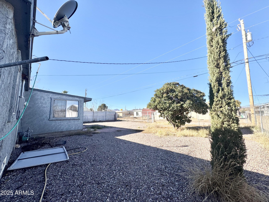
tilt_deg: +7.2
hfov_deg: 102.1
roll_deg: +0.8
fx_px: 109
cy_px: 101
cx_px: 134
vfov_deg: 85.7
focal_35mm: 14
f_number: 2.2
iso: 50
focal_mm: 2.22
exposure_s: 1/1637
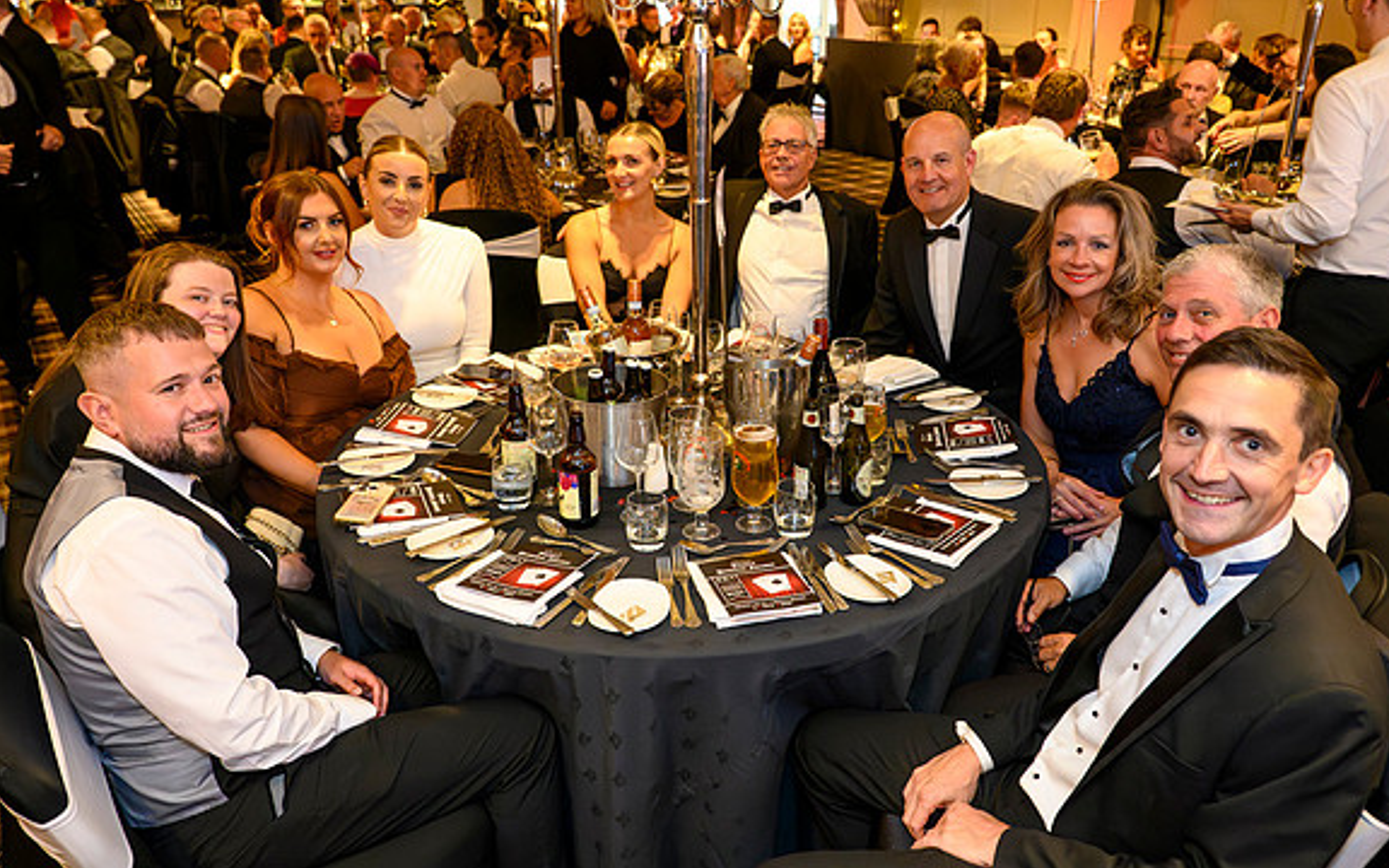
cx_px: 710
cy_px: 410
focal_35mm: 28
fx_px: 1060
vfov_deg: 44.5
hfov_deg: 66.5
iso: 18000
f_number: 4
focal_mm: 25
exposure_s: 1/125
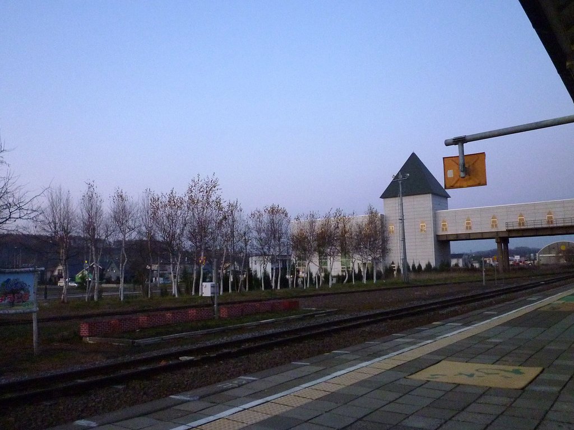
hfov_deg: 58.4
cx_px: 287
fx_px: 514
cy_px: 215
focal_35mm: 31
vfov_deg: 45.4
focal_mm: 4.4
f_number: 2.8
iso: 400
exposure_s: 1/60
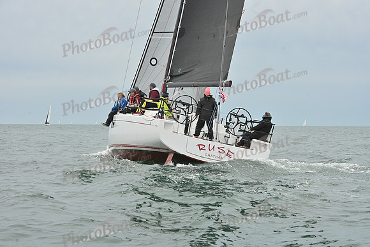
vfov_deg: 14.0
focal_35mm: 98
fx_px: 1007
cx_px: 185
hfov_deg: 20.8
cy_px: 124
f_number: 11
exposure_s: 1/1000
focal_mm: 98
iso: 320
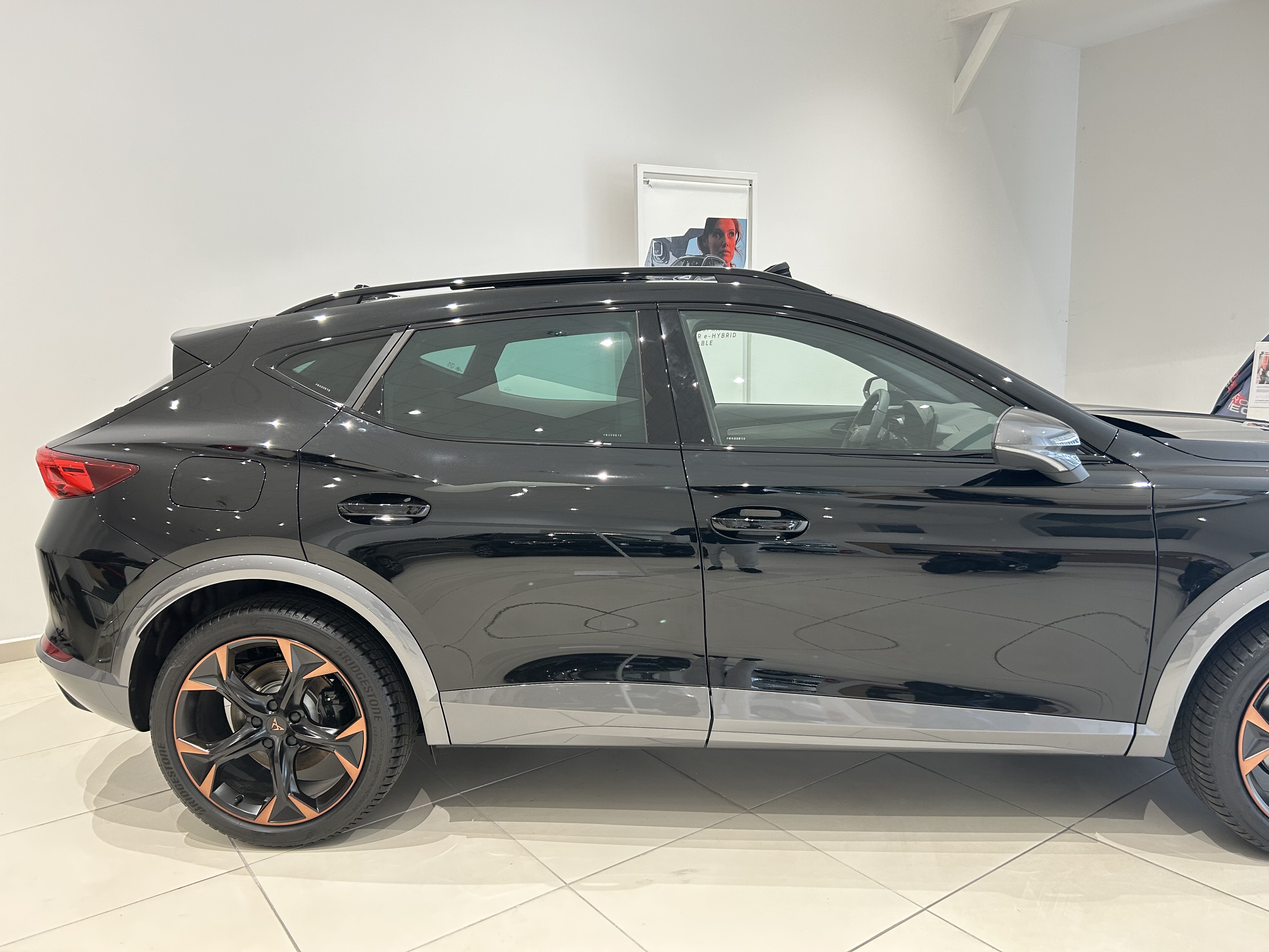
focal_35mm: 26
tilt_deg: -9.2
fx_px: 953
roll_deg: +2.0
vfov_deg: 53.1
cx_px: 634
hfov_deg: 67.3
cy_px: 476
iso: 125
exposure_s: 1/50
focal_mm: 5.7
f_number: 1.5
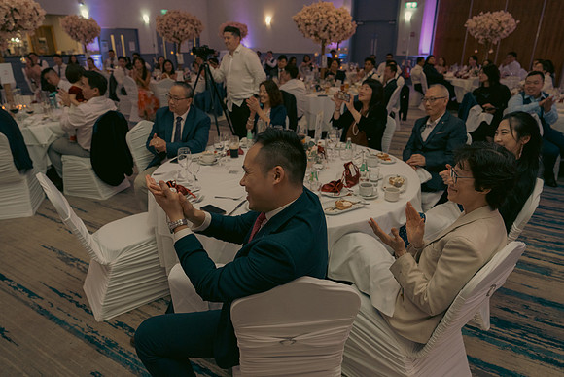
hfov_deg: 73.7
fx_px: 376
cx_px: 282
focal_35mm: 24
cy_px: 188
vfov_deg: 53.2
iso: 2500
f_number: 3.5
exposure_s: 1/160
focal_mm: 24
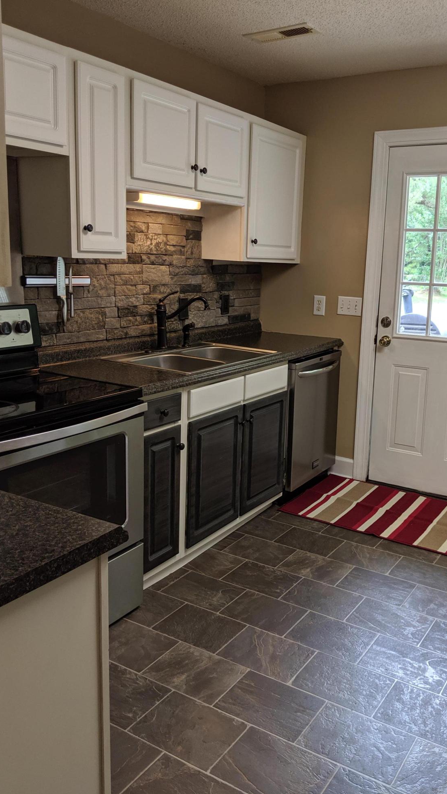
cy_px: 398
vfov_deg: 64.3
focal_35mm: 30
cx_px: 276
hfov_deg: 38.7
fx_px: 632
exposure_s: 1/120
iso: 75
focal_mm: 4.44
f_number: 1.8
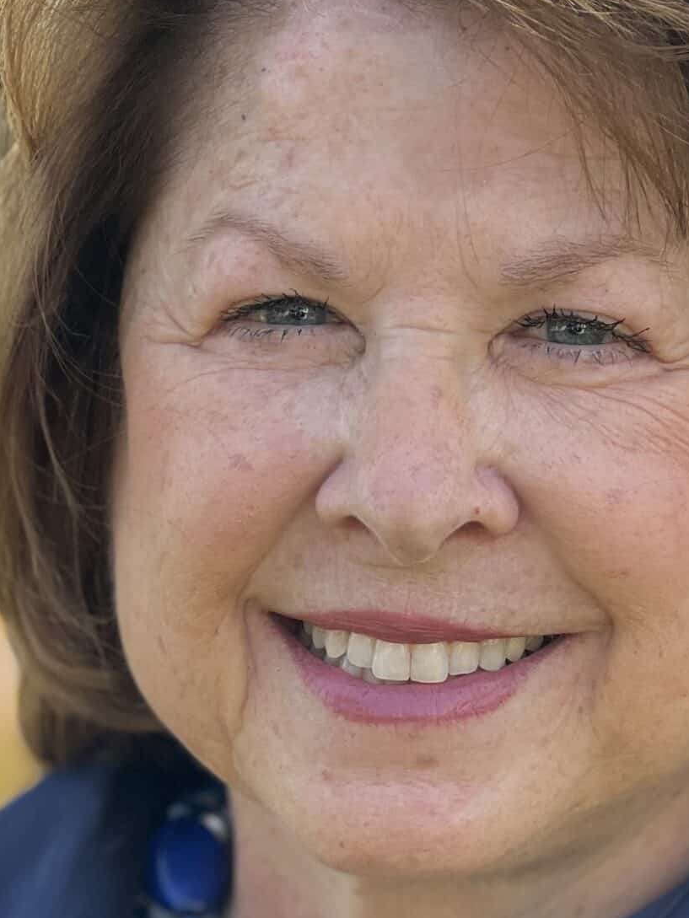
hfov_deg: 8.2
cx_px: 390
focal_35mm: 181
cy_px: 652
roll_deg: +0.9
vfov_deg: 10.9
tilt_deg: -9.7
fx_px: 4803
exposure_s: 1/121
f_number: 2.8
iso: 32
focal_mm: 9
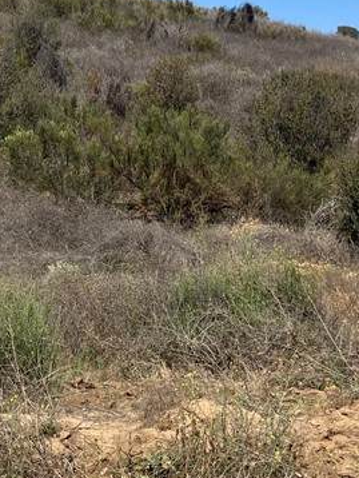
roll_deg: -3.0
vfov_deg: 24.4
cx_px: -25
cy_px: 198
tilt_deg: -3.4
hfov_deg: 17.9
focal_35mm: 80
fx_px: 1105
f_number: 1.8
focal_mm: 3.99
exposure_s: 1/2000
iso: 32
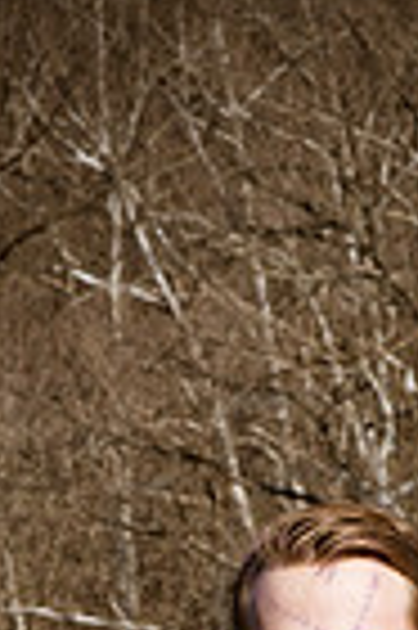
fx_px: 7018
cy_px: 990
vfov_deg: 5.1
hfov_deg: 3.4
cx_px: 333
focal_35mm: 402
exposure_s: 1/500
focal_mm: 125
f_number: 22
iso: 800
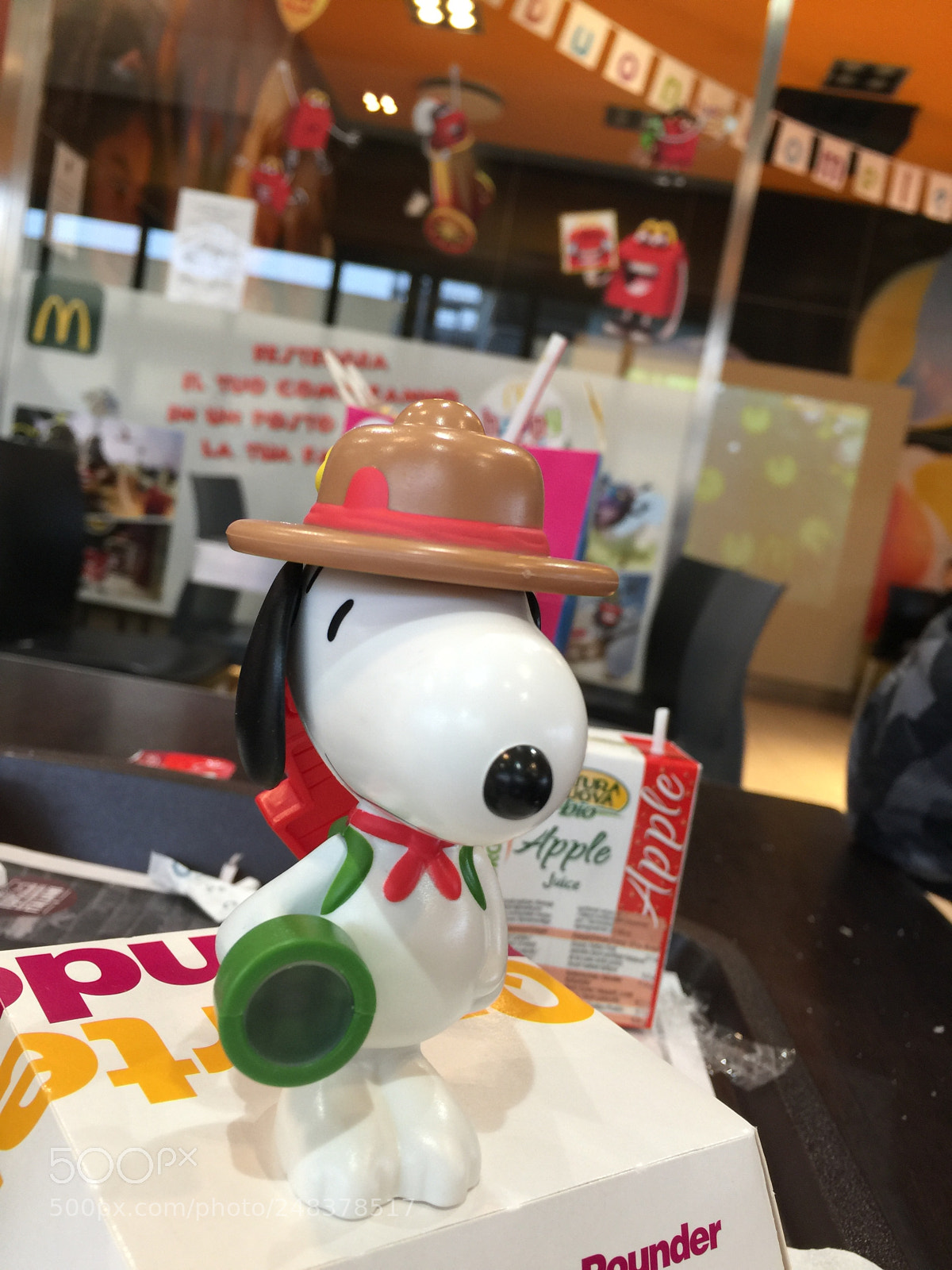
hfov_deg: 48.2
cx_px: 476
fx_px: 1063
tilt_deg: -6.9
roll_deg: -10.1
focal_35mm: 29
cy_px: 635
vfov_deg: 61.7
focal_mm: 4.15
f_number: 2.2
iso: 40
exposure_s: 1/17
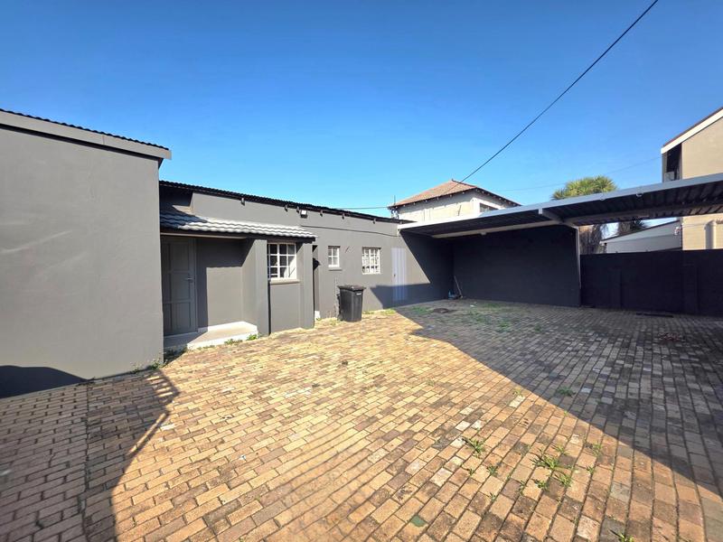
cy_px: 271
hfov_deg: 106.2
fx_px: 272
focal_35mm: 13
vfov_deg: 89.9
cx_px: 362
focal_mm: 2.2
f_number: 1.9
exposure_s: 1/1250
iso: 40
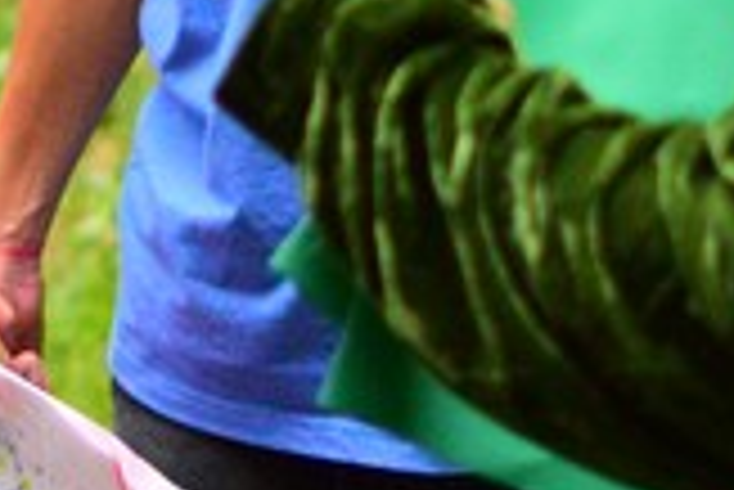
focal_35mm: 330
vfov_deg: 4.1
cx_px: -878
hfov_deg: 6.0
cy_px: -303
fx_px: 6737
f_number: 1.8
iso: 1600
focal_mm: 35
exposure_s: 1/320
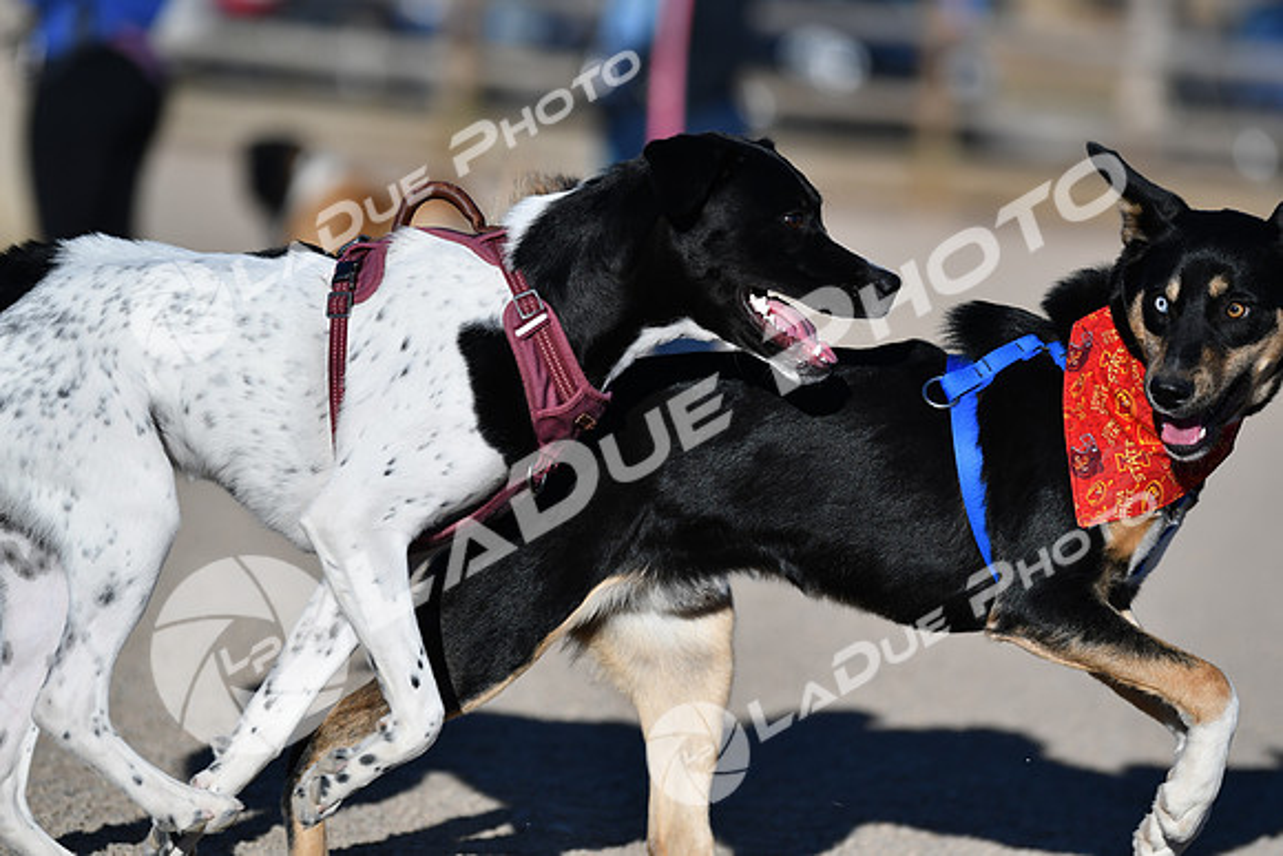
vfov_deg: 5.9
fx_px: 8288
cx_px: 642
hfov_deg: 8.9
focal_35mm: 232
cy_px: 428
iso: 100
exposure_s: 1/4000
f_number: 2.8
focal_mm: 155
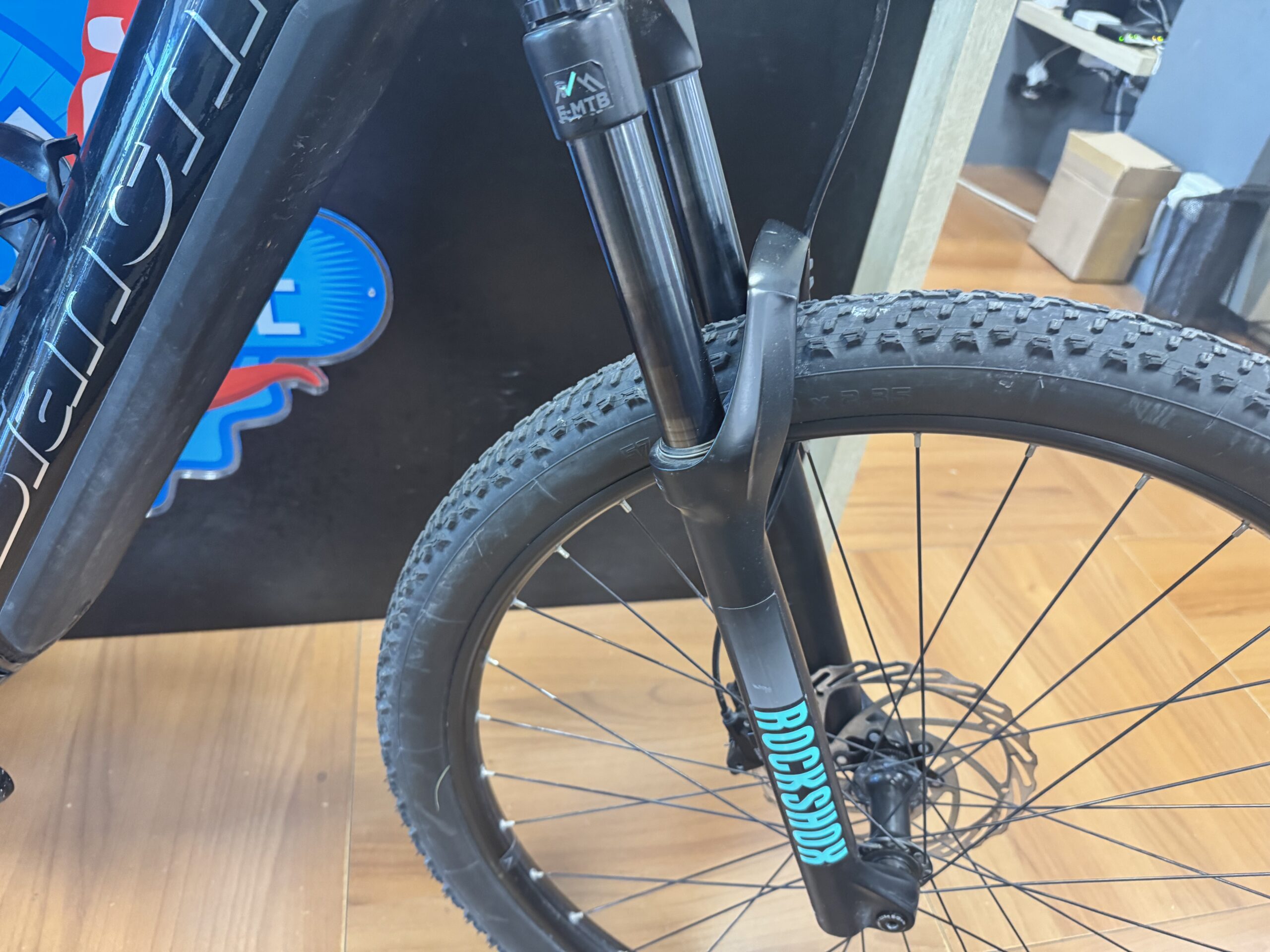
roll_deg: -7.9
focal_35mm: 24
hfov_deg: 71.6
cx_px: 635
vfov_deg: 56.8
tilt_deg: -37.6
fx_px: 881
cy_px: 476
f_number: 1.78
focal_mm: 6.76
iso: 500
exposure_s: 1/50
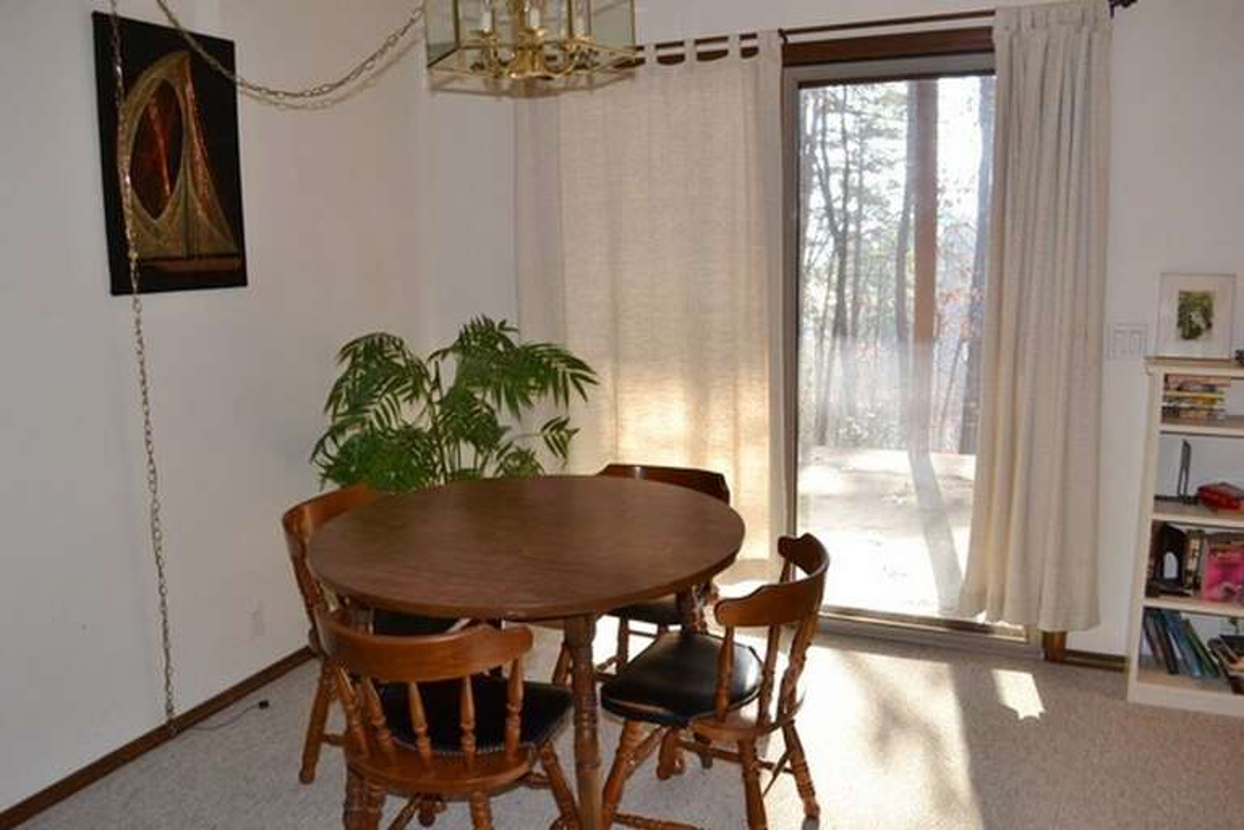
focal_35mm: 27
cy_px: 415
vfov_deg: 47.9
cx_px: 622
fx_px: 933
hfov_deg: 67.4
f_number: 5
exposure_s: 1/100
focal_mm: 18
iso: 400
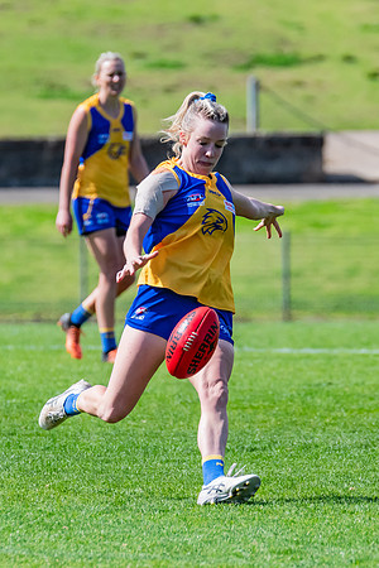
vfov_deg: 2.5
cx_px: 196
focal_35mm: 839
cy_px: 276
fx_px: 13243
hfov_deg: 1.6
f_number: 8
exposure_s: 1/1600
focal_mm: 420
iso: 800
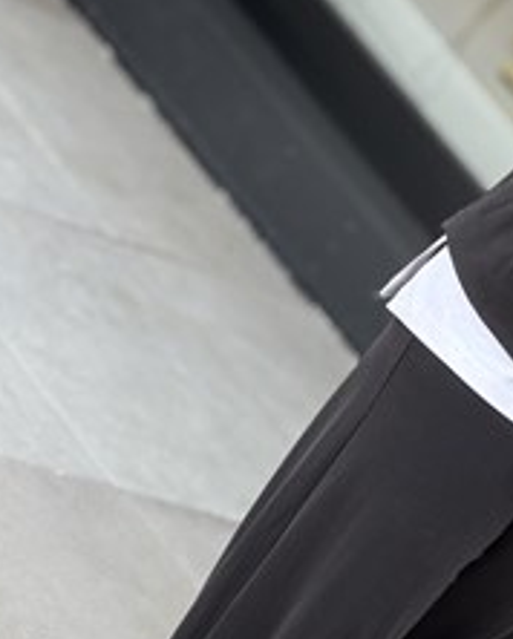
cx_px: 418
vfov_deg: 8.2
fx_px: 4435
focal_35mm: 234
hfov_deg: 6.6
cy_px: 517
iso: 50
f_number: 2.8
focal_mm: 16.89
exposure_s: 1/200
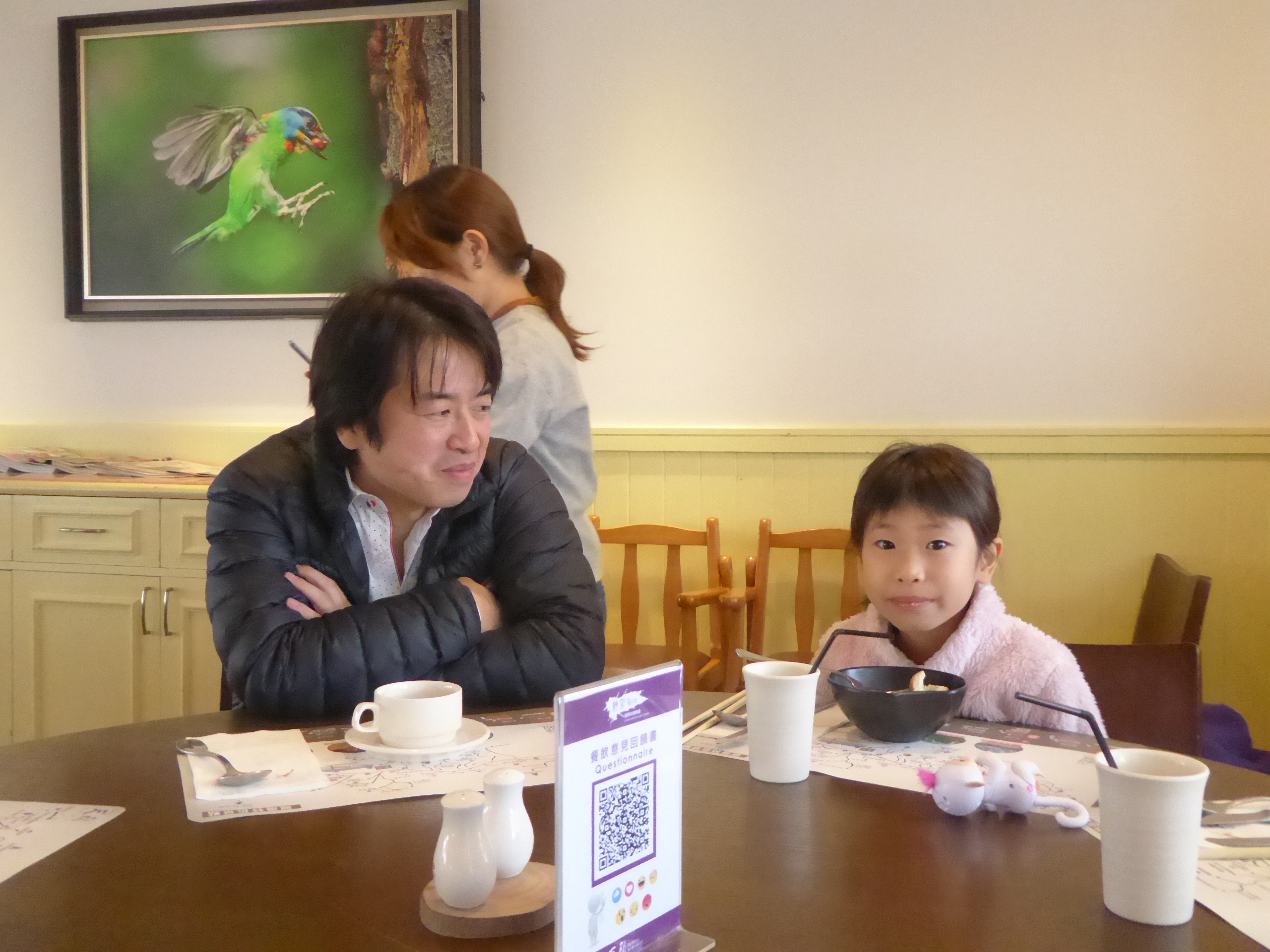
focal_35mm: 34
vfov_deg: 41.8
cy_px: 476
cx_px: 635
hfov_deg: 54.0
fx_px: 1247
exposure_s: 1/125
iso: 1600
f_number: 3.6
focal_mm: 5.8
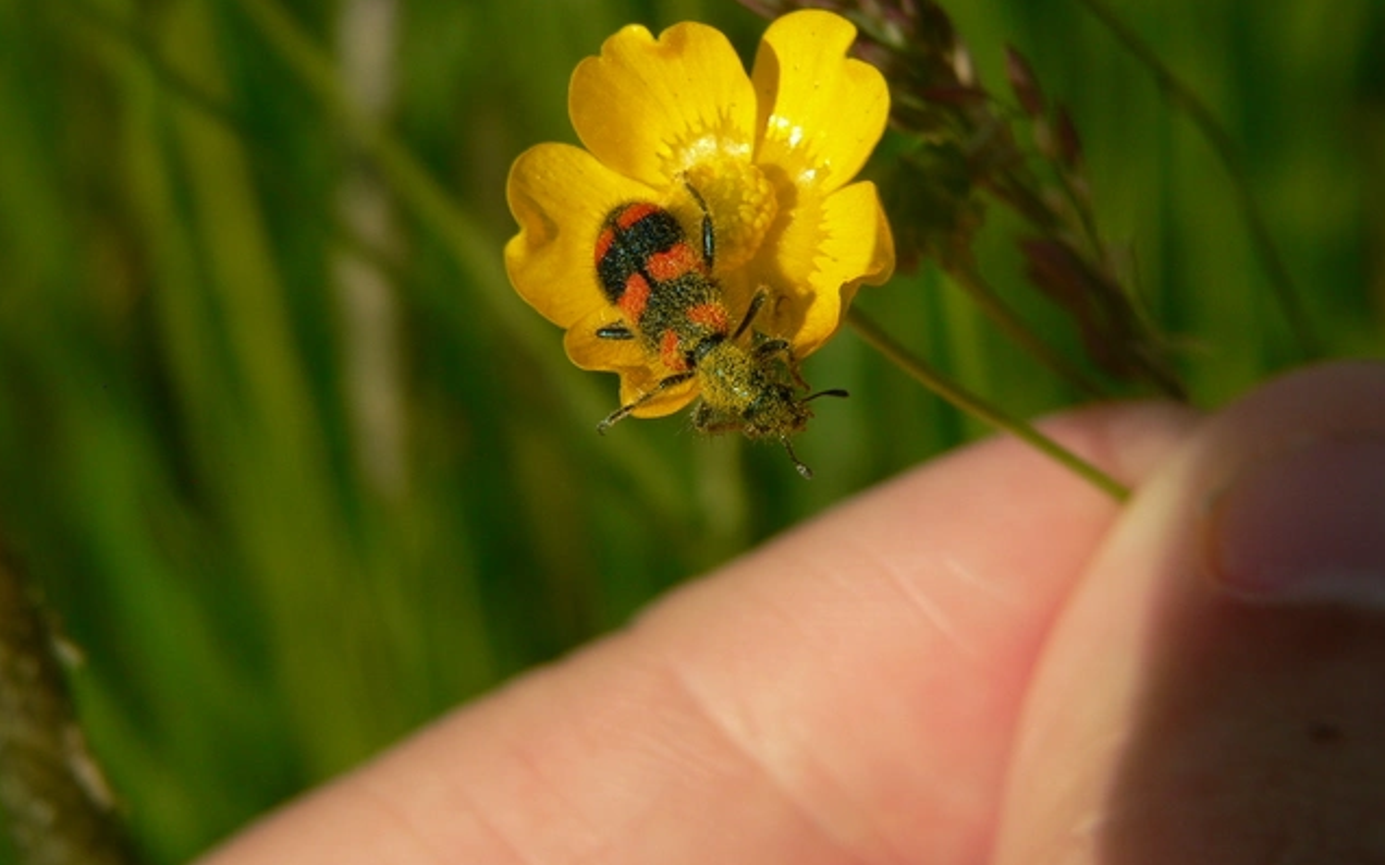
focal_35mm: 96
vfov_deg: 13.6
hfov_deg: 21.6
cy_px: 383
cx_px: 690
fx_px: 3622
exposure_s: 1/1000
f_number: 4.6
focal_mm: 14.9
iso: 80
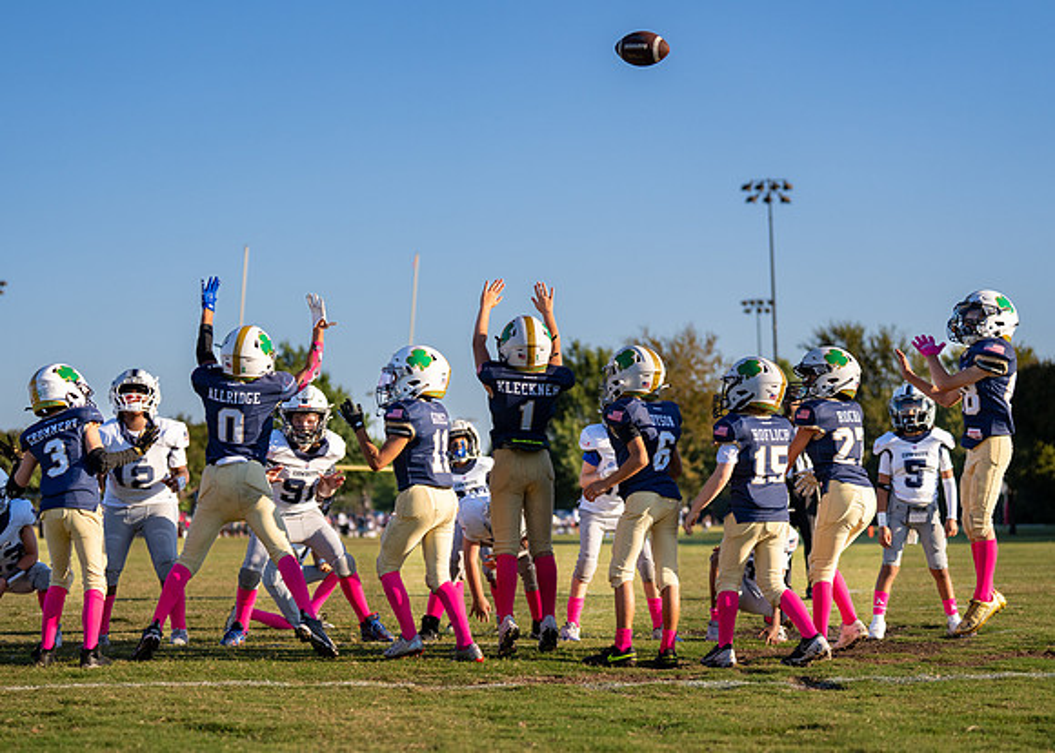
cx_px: 456
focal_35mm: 84
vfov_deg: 17.0
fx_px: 2525
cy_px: 431
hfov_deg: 23.6
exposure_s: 1/3200
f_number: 2.8
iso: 200
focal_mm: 70
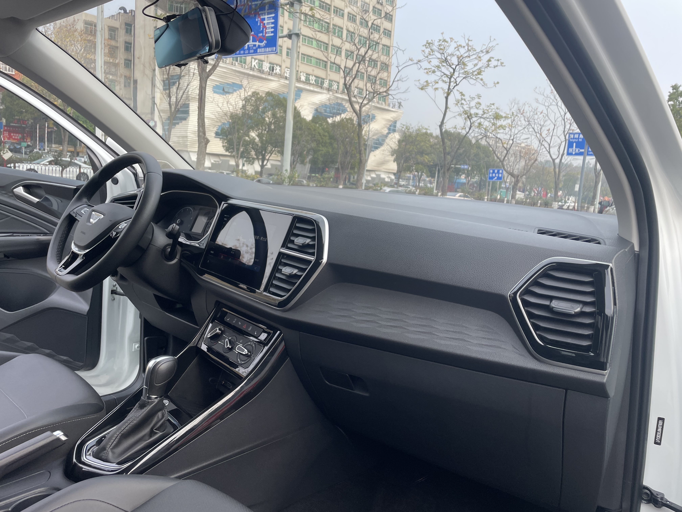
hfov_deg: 67.3
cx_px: 341
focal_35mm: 26
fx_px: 512
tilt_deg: -8.6
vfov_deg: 53.1
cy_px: 256
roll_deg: -3.8
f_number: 1.6
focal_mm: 4.2
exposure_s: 1/818
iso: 32
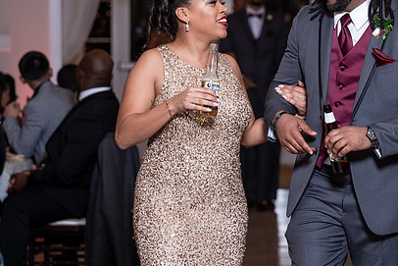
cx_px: 305
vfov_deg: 7.3
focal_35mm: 188
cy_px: 34
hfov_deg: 10.9
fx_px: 2079
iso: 800
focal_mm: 105
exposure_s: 1/200
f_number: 4
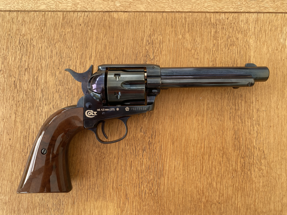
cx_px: 144
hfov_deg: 67.3
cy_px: 108
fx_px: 216
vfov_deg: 53.1
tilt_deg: -86.9
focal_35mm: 26
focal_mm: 4.25
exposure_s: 1/122
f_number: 1.8
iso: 50
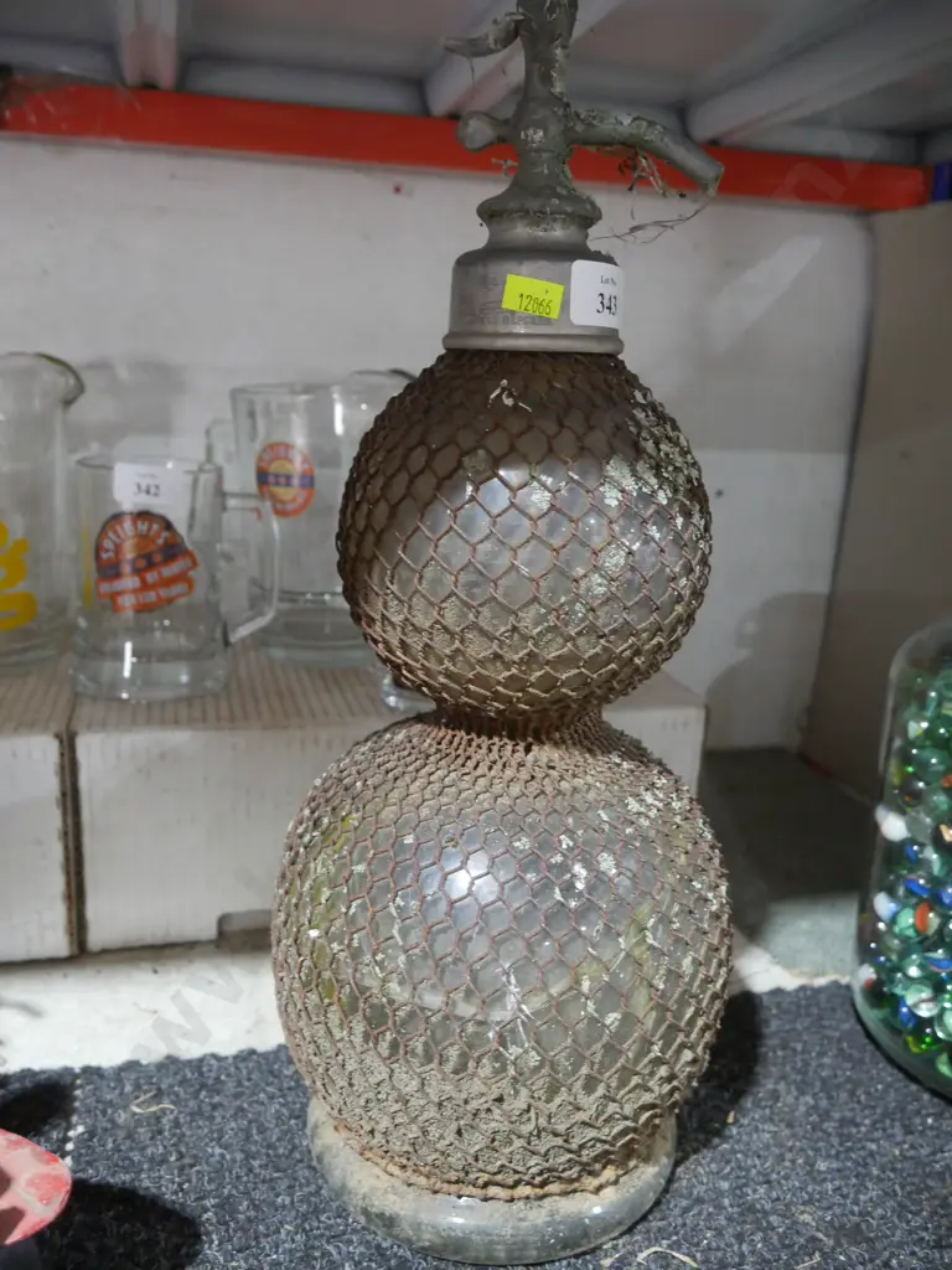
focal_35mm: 28
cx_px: 476
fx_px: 1027
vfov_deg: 63.4
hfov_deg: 49.7
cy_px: 635
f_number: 3.5
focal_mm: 14
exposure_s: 1/60
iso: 2000
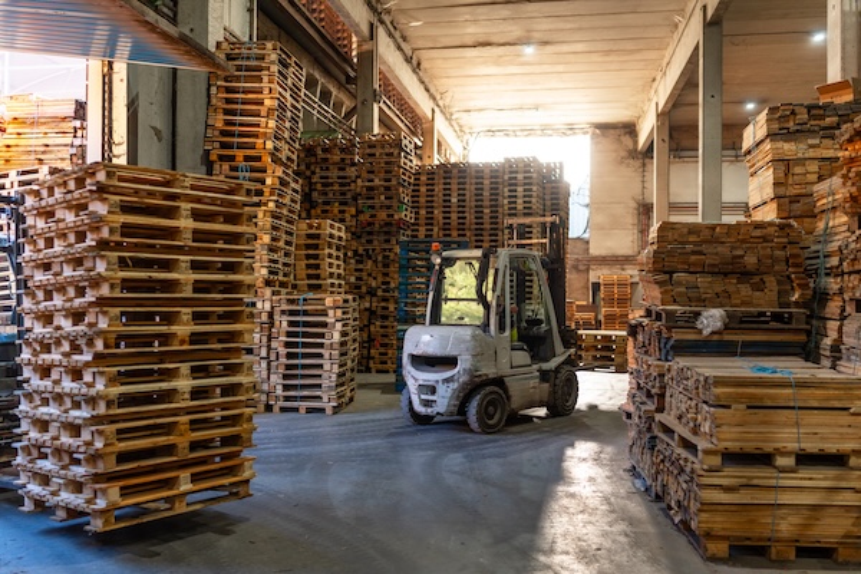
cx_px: 430
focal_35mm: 35
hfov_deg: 54.4
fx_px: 837
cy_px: 287
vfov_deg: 37.9
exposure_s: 1/100
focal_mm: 35
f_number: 1.8
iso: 100
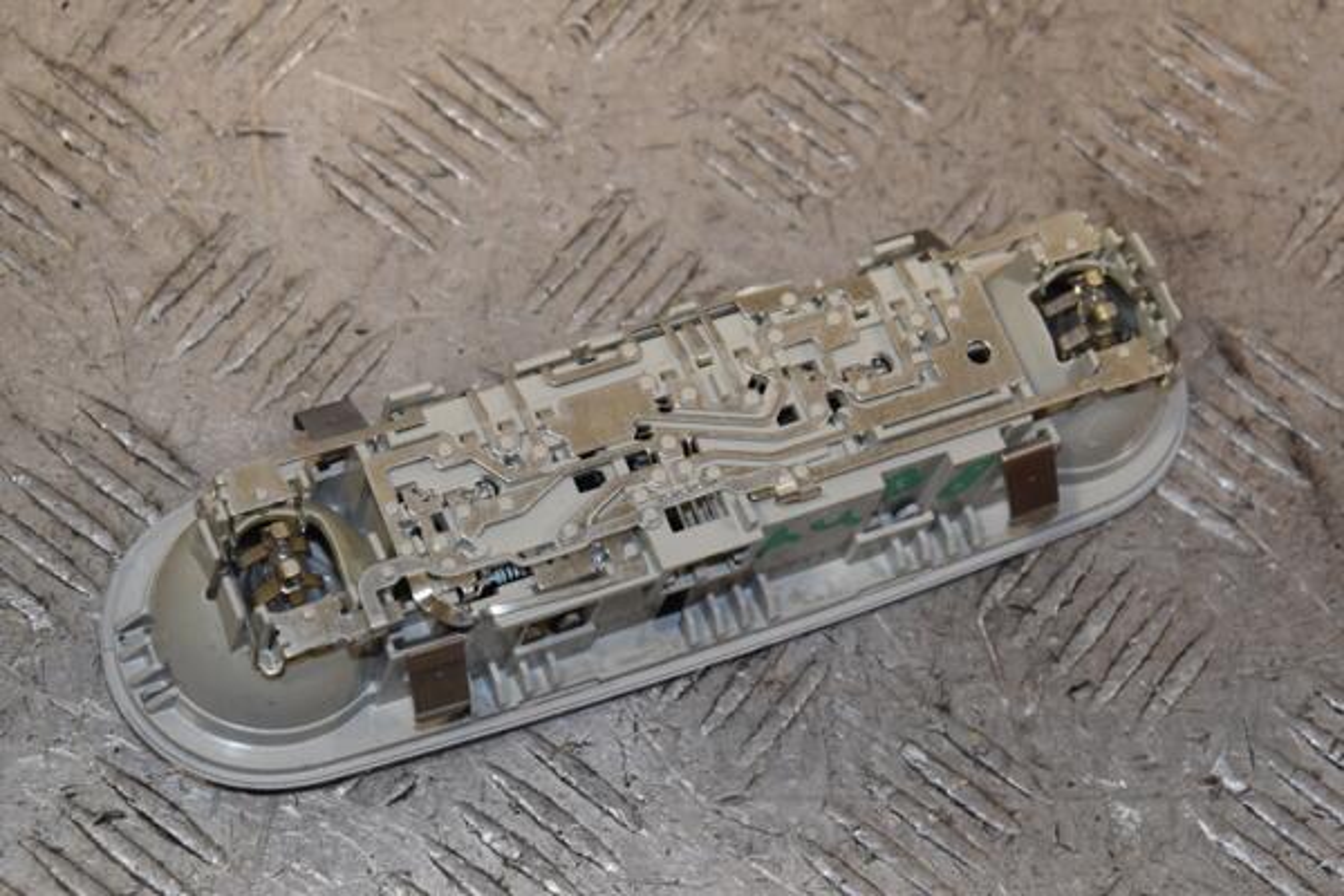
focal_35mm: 105
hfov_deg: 19.5
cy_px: 448
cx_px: 672
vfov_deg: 13.0
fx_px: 3920
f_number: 8
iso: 800
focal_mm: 70
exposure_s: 1/200
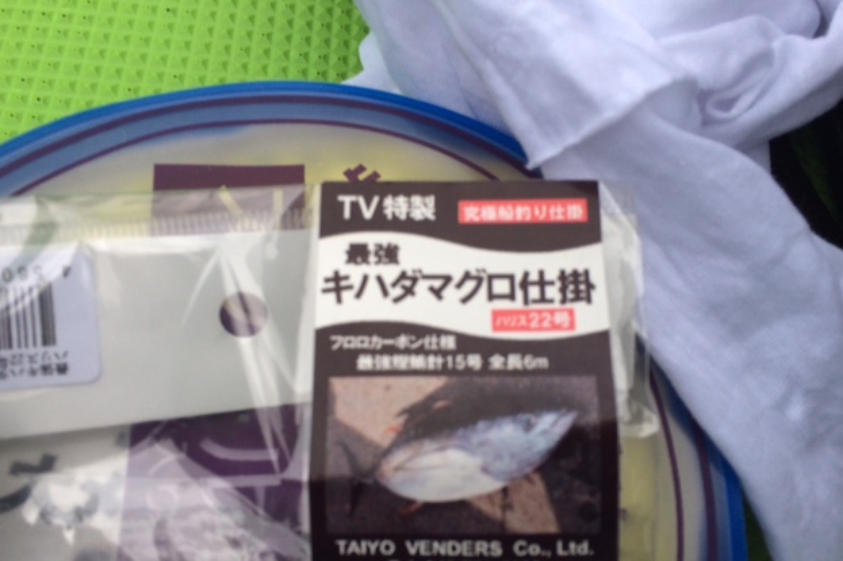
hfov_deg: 60.3
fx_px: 726
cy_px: 293
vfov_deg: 42.3
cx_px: 411
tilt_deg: -68.4
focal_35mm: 31
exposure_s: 1/120
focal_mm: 4.15
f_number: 2.2
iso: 50
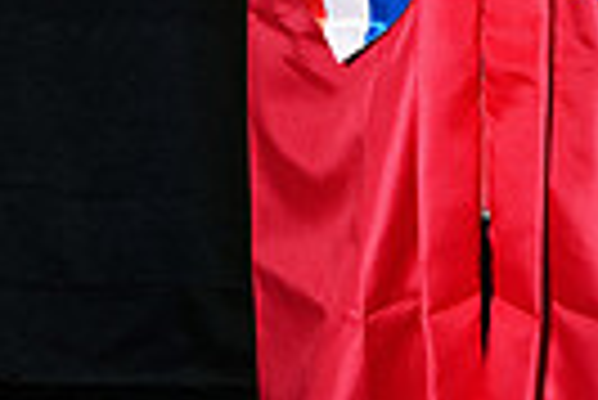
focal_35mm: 203
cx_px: 486
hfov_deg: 10.1
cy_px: -526
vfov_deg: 6.5
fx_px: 3376
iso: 200
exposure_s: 1/125
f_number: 8
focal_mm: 40
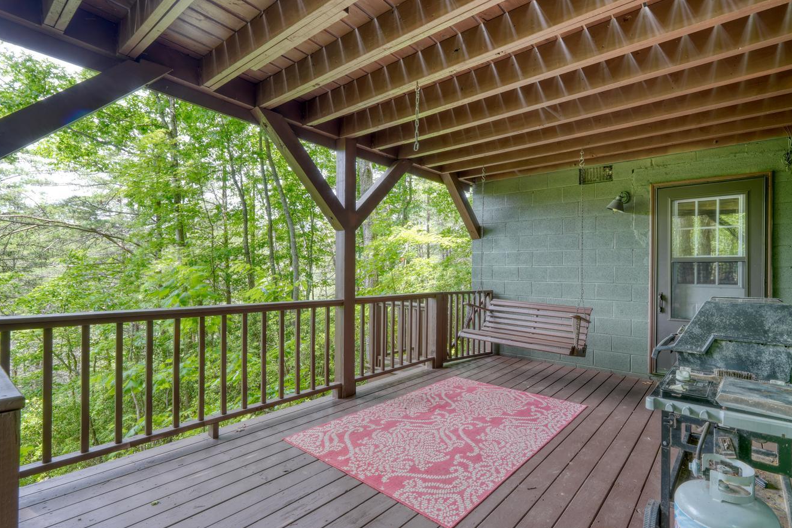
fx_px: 374
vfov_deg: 70.4
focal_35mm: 17
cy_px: 270
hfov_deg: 92.9
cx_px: 440
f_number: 9
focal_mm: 10
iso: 100
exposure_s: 2
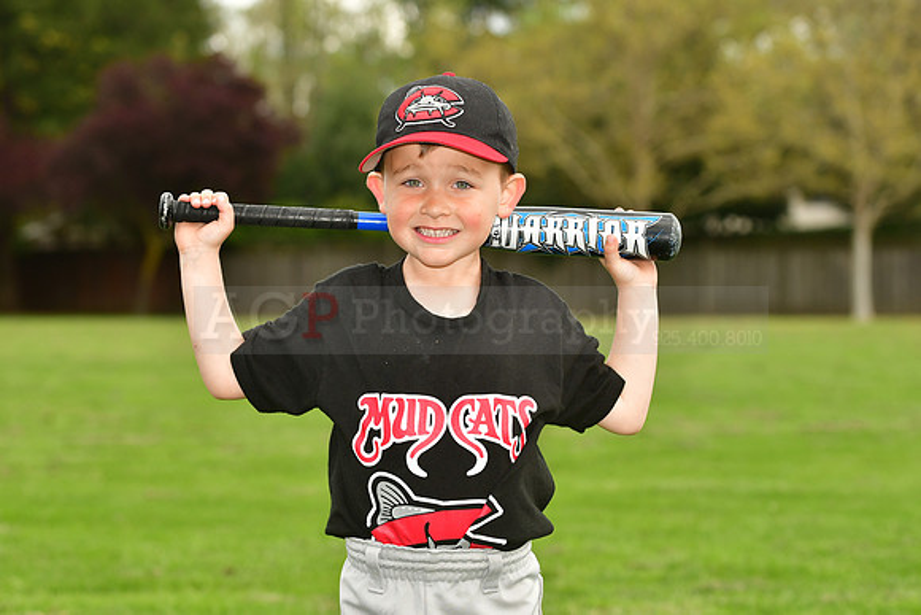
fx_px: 3761
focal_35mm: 147
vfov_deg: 9.3
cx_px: 460
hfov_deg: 14.0
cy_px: 308
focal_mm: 98
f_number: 5
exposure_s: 1/500
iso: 200
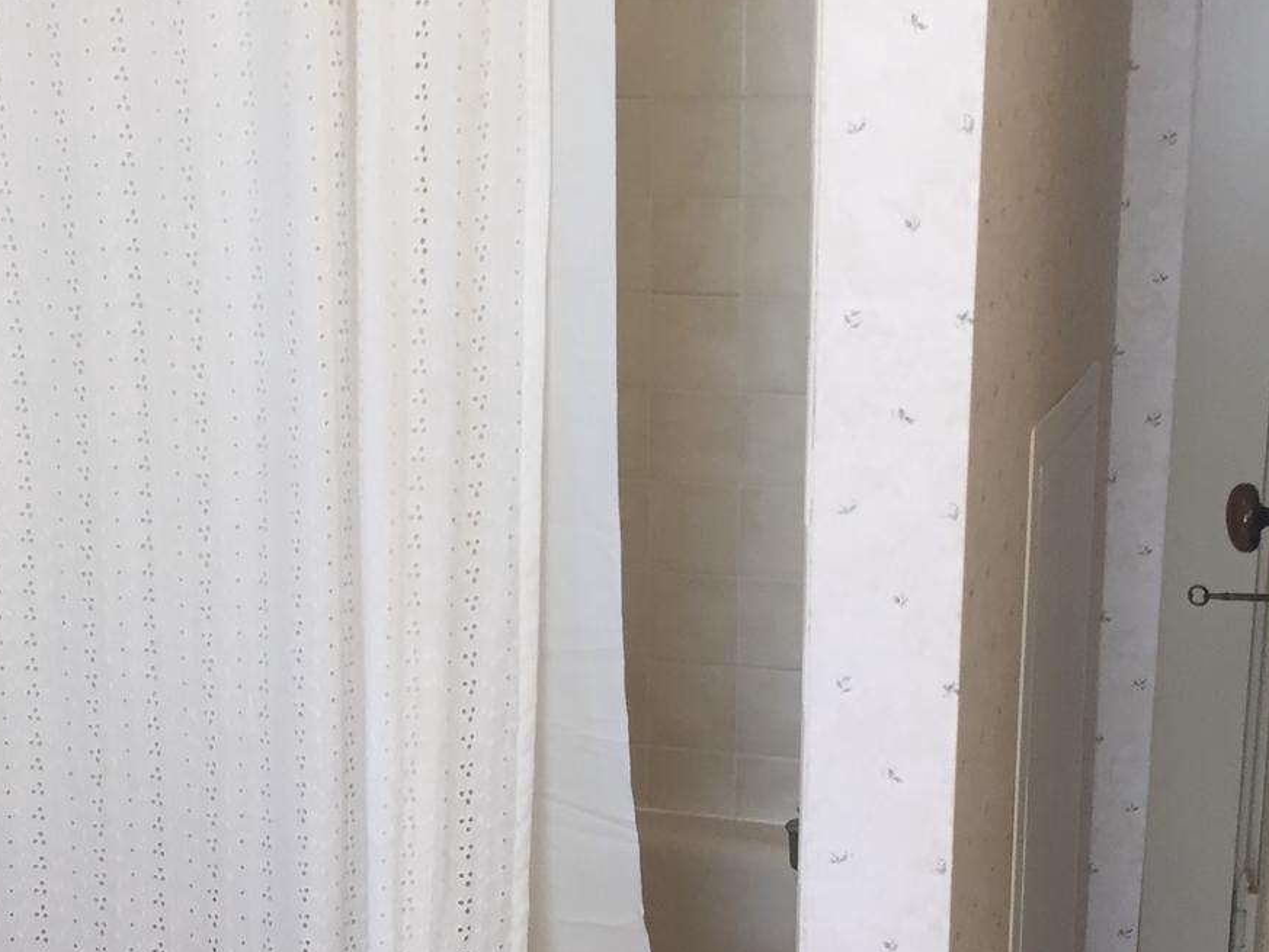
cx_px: 468
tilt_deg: -15.4
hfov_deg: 28.4
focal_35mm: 68
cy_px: 690
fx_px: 2493
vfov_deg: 21.5
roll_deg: +0.3
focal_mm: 4.15
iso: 32
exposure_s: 1/30
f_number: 2.2
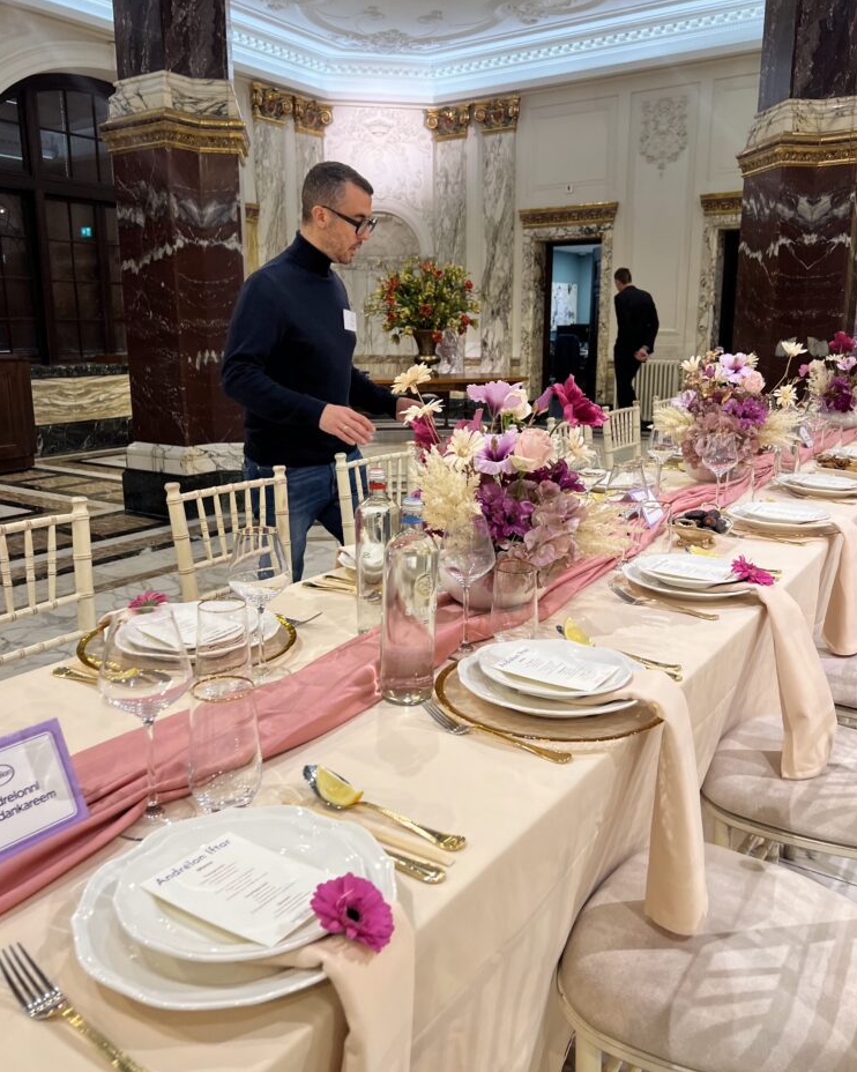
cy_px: 513
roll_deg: +0.0
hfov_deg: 51.5
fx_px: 888
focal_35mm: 28
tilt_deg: -16.6
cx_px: 419
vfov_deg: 62.2
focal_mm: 5.7
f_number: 1.5
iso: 100
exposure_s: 1/121
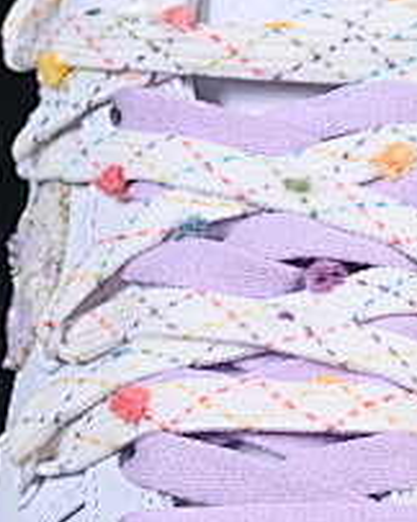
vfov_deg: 5.1
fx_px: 5794
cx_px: 584
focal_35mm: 375
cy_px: 615
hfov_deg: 4.1
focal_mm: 50
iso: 160
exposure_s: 1/80
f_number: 8
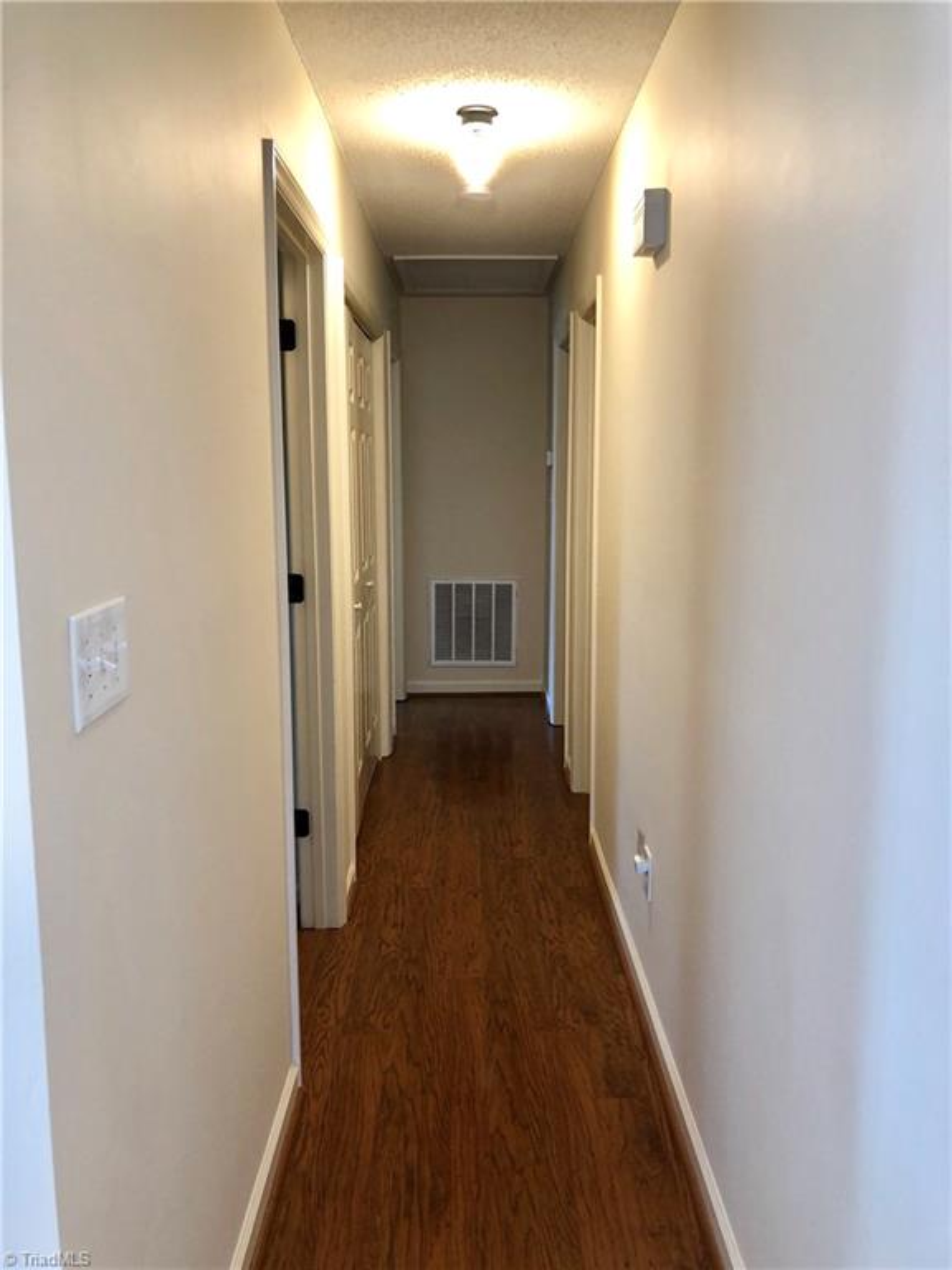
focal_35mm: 28
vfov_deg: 63.4
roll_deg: +1.0
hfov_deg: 49.7
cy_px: 635
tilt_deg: -8.9
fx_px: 1027
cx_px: 476
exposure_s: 1/24
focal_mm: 3.99
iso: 40
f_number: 1.8
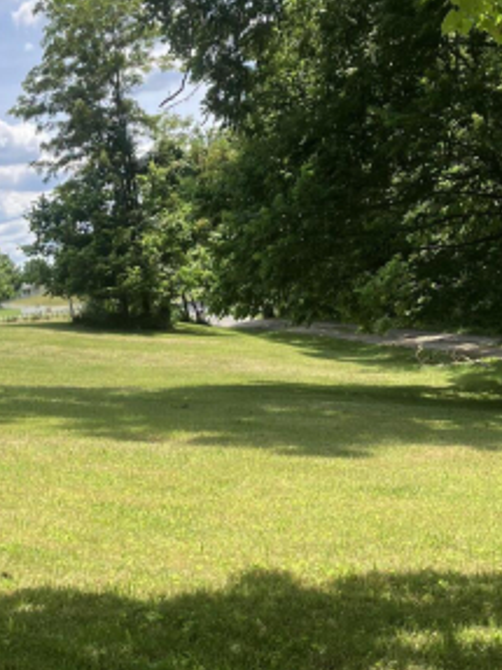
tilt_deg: -4.2
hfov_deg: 22.5
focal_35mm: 65
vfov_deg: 29.8
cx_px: 203
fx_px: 1258
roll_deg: +9.2
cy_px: 398
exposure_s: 1/1012
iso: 32
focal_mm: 3.99
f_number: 1.8
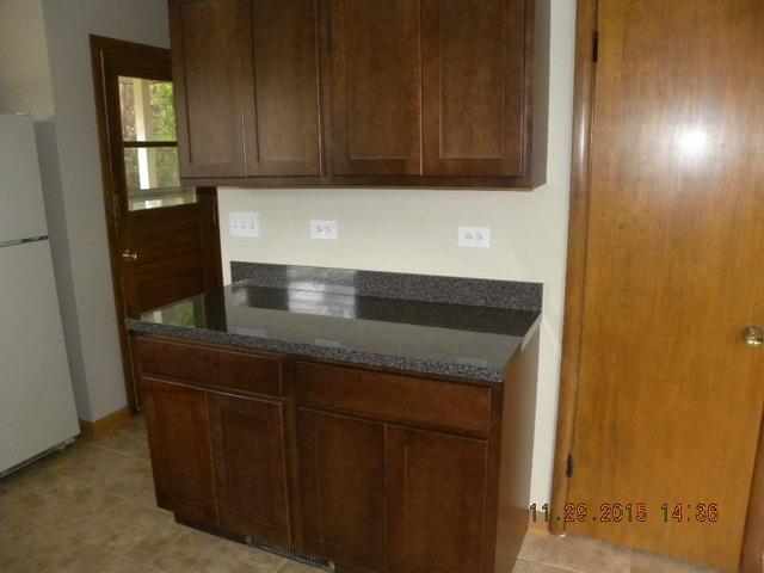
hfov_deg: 67.3
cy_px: 286
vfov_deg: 53.1
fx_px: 574
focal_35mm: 26
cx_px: 382
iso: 400
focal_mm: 4.6
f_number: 2.8
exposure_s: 1/30
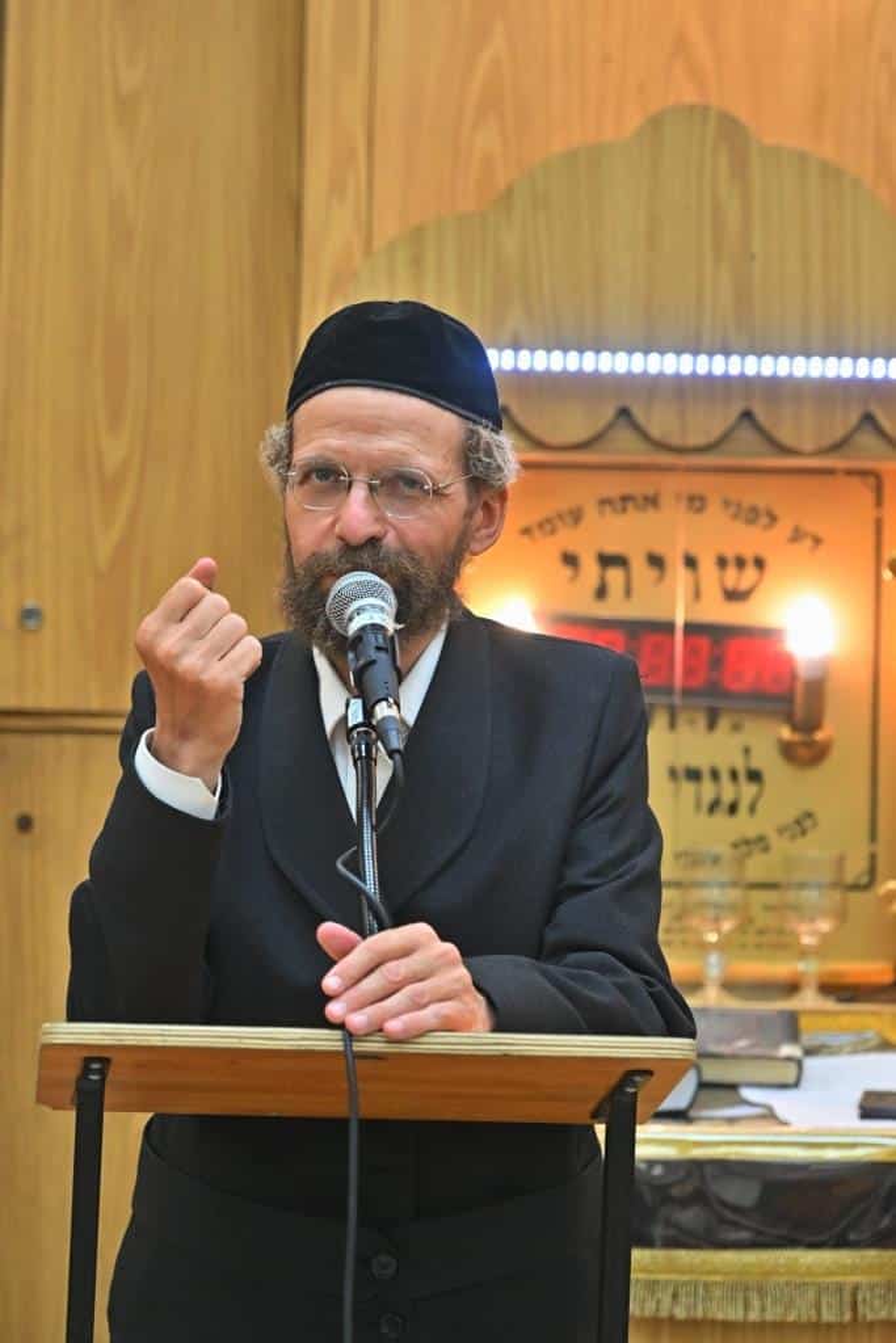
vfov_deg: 11.4
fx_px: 6717
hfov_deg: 7.6
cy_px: 672
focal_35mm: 180
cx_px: 448
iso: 640
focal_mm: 120
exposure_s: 1/200
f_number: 4
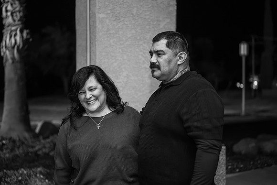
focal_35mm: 50
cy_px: 92
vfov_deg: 26.9
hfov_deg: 39.5
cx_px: 138
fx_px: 386
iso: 2000
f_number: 2
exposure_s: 1/200
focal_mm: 50
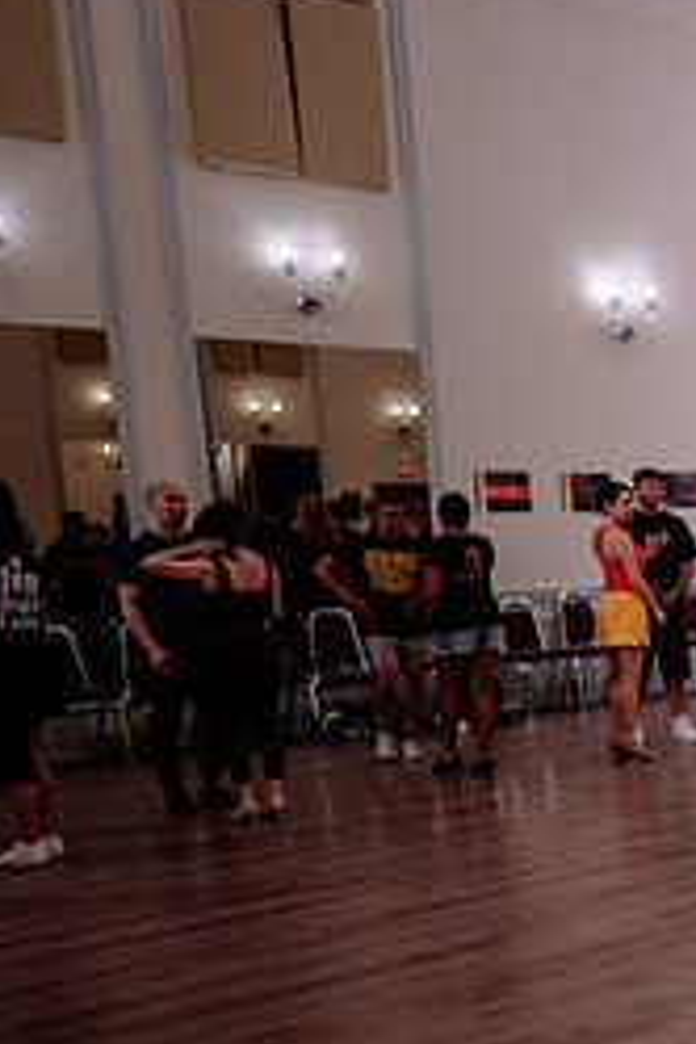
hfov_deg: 19.4
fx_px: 1624
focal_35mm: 56
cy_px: 753
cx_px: 1178
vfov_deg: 35.0
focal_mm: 24
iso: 800
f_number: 2.8
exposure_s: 1/160
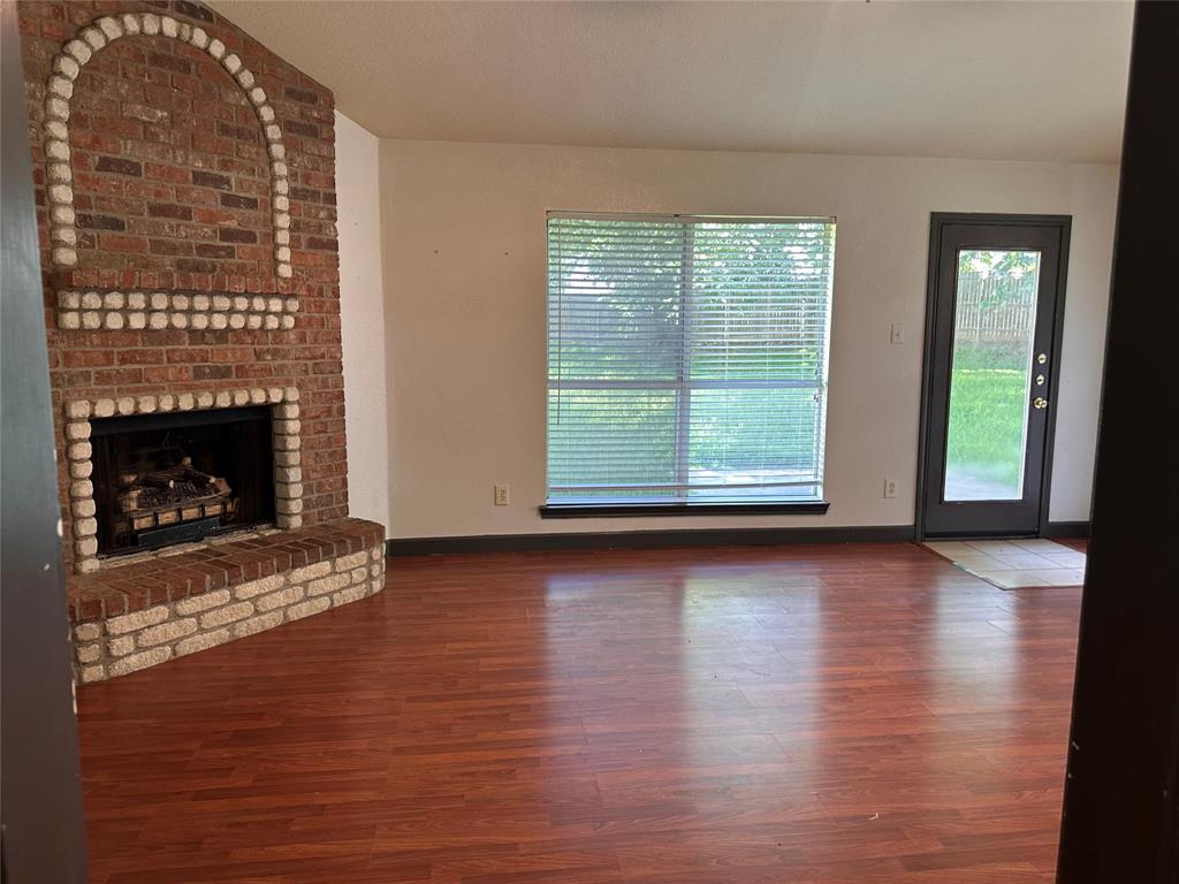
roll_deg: -1.0
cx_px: 590
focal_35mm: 24
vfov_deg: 56.8
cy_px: 442
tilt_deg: -7.8
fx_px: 817
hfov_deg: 71.6
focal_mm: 6.86
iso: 160
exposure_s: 1/60
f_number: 1.78
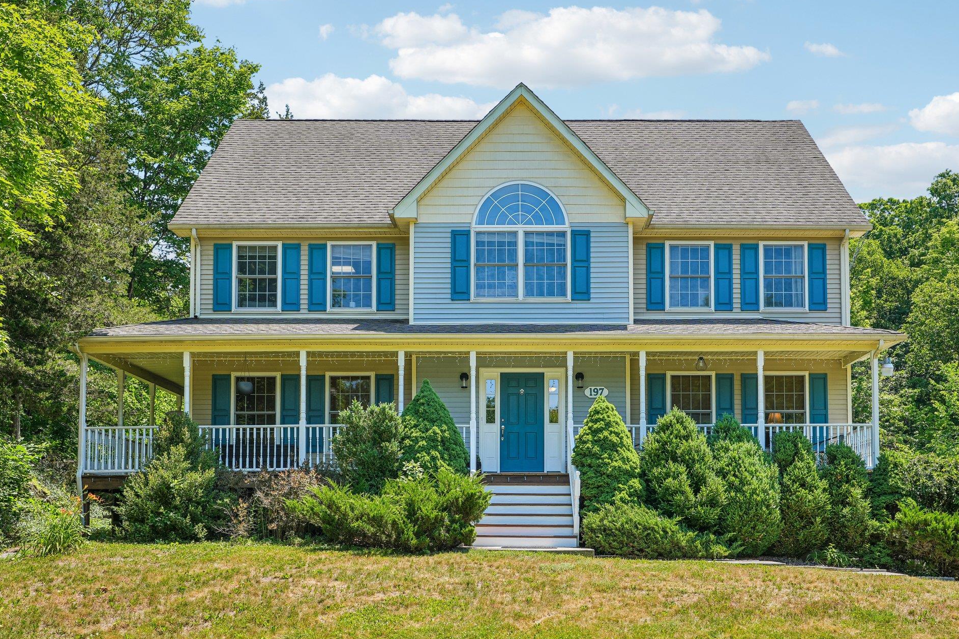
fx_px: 1012
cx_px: 505
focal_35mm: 38
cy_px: 344
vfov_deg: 35.0
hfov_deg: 50.7
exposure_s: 1/100
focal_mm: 35
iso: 100
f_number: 8
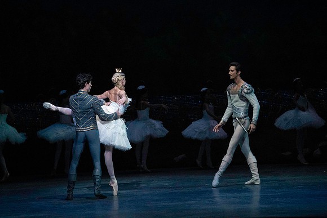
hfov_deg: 10.3
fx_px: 1817
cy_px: 109
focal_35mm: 200
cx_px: 164
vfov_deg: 6.9
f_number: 5
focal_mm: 200
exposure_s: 1/400
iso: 25600
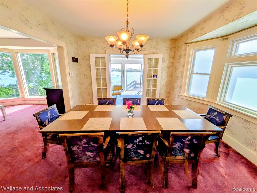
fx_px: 104
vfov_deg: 85.6
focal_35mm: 14
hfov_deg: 102.1
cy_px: 96
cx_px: 128
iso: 45
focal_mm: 1.83
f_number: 2.2
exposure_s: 1/256
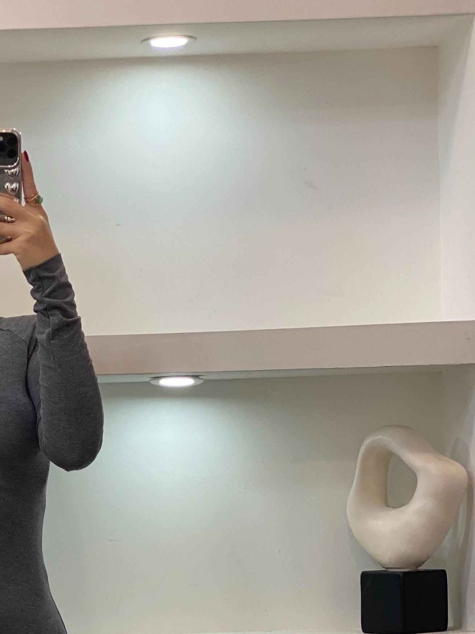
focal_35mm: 120
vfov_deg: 15.9
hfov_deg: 12.2
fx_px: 2196
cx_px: -3
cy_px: 700
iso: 64
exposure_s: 1/100
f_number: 2
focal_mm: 6
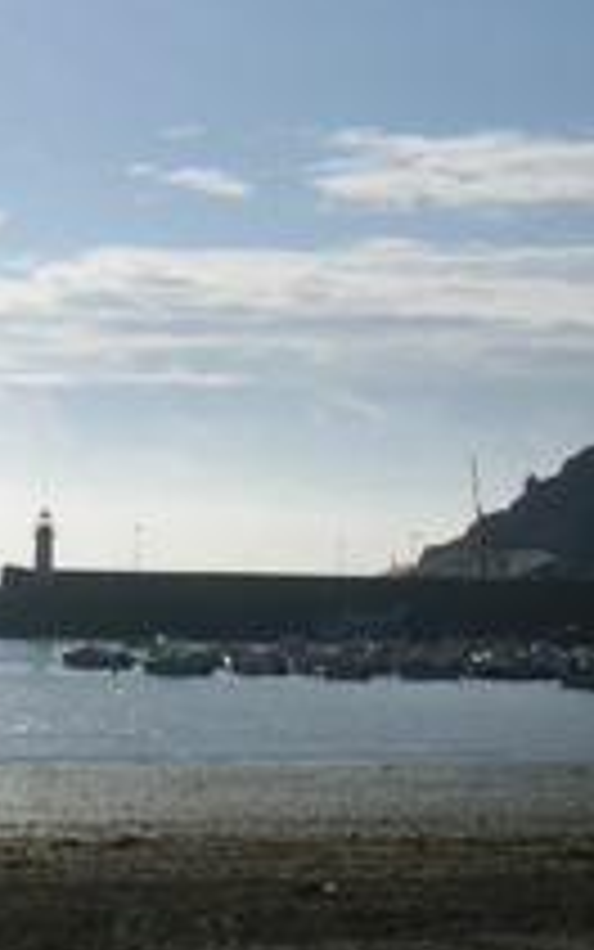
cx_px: -405
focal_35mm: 122
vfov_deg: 17.0
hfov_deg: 10.2
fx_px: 3158
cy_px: 693
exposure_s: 1/1500
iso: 50
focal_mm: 5.8
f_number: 5.6
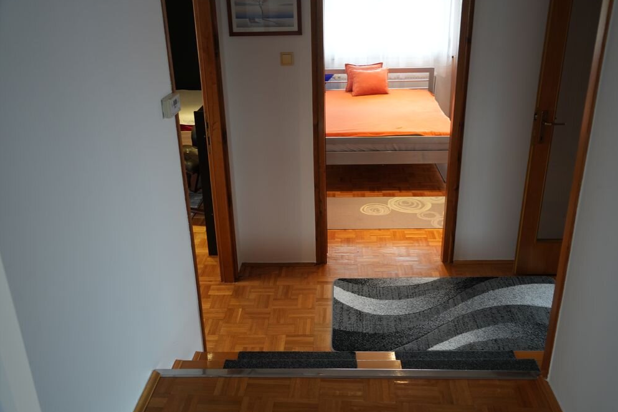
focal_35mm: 32
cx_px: 318
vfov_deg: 41.1
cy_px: 205
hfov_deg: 58.7
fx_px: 549
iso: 800
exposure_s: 1/40
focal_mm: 31
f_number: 4
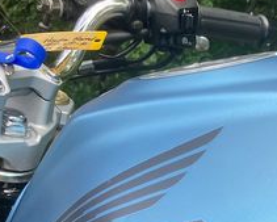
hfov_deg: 21.9
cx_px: 297
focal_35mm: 83
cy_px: 252
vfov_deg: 17.8
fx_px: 681
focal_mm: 3.99
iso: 32
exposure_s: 1/340
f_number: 1.8
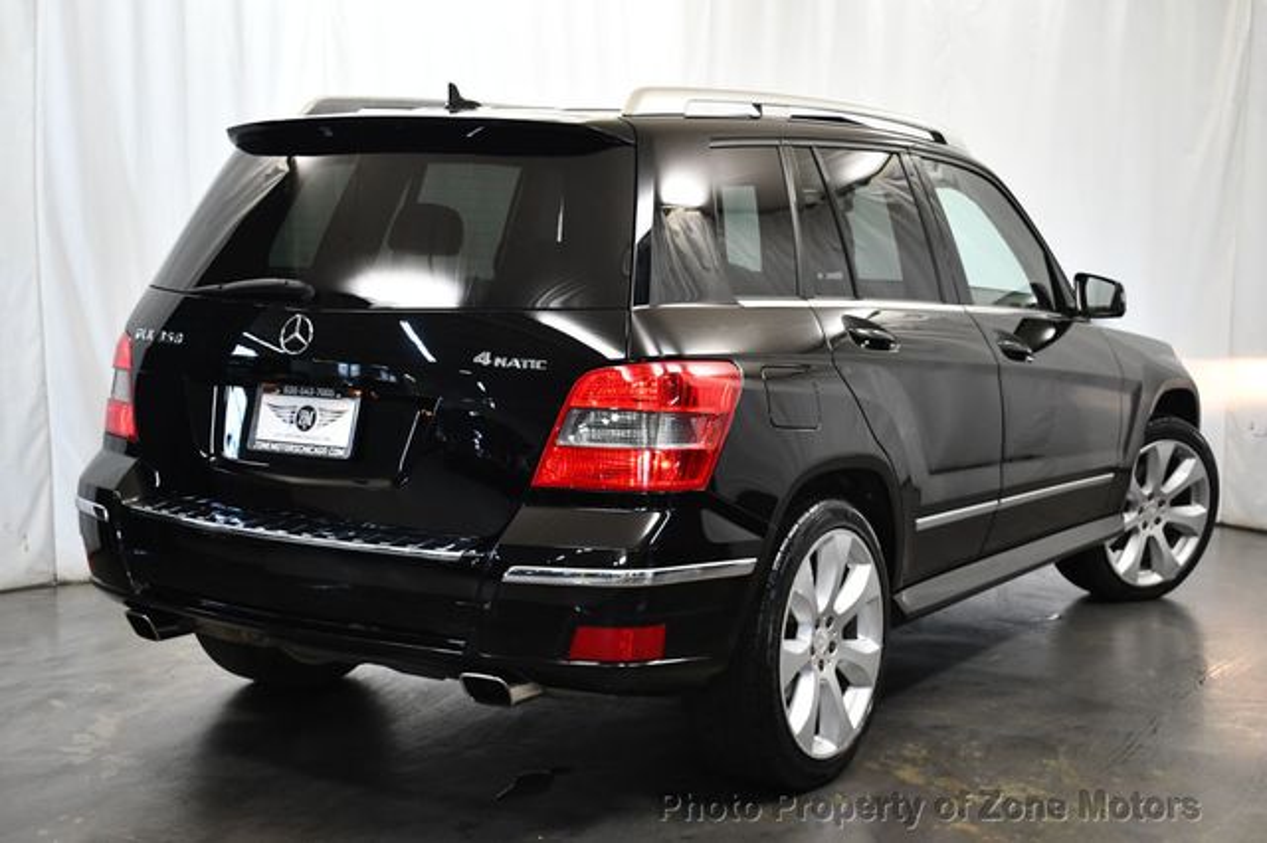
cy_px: 422
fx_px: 1794
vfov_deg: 26.5
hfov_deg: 38.9
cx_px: 634
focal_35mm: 51
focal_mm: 34
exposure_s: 1/125
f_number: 4.5
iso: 1800
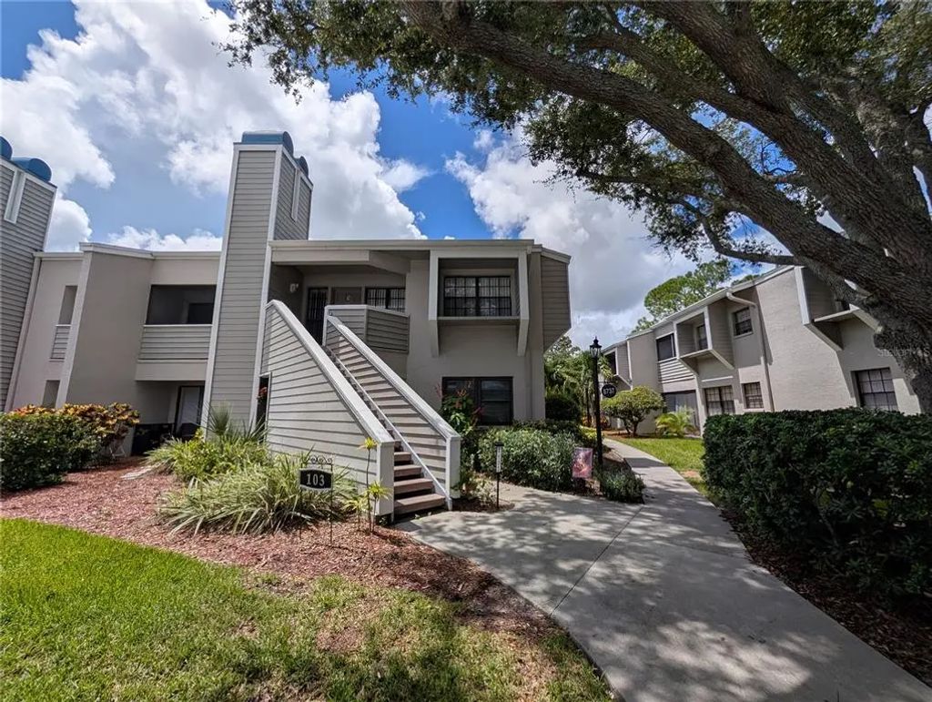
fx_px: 324
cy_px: 351
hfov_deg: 110.5
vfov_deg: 94.6
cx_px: 466
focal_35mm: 12
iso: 52
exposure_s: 1/5848
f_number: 1.7
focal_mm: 2.02
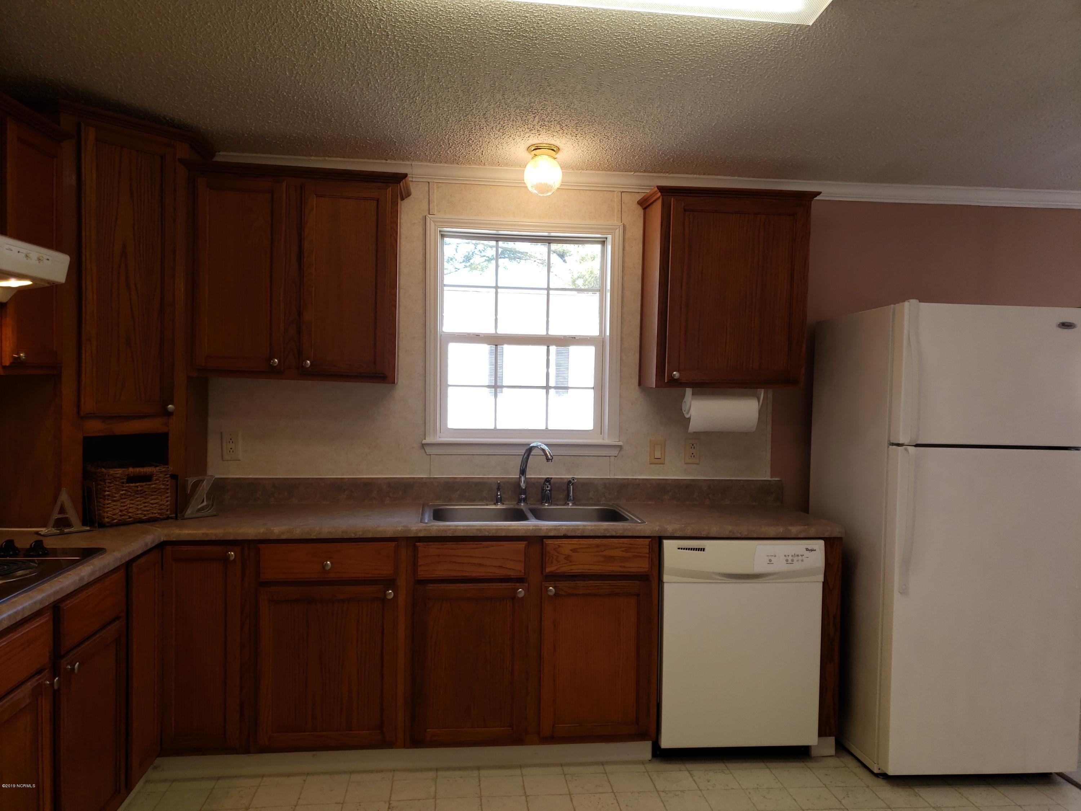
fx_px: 812
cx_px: 540
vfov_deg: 53.1
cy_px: 406
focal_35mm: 26
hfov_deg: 67.3
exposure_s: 1/150
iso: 50
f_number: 1.5
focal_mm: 4.3
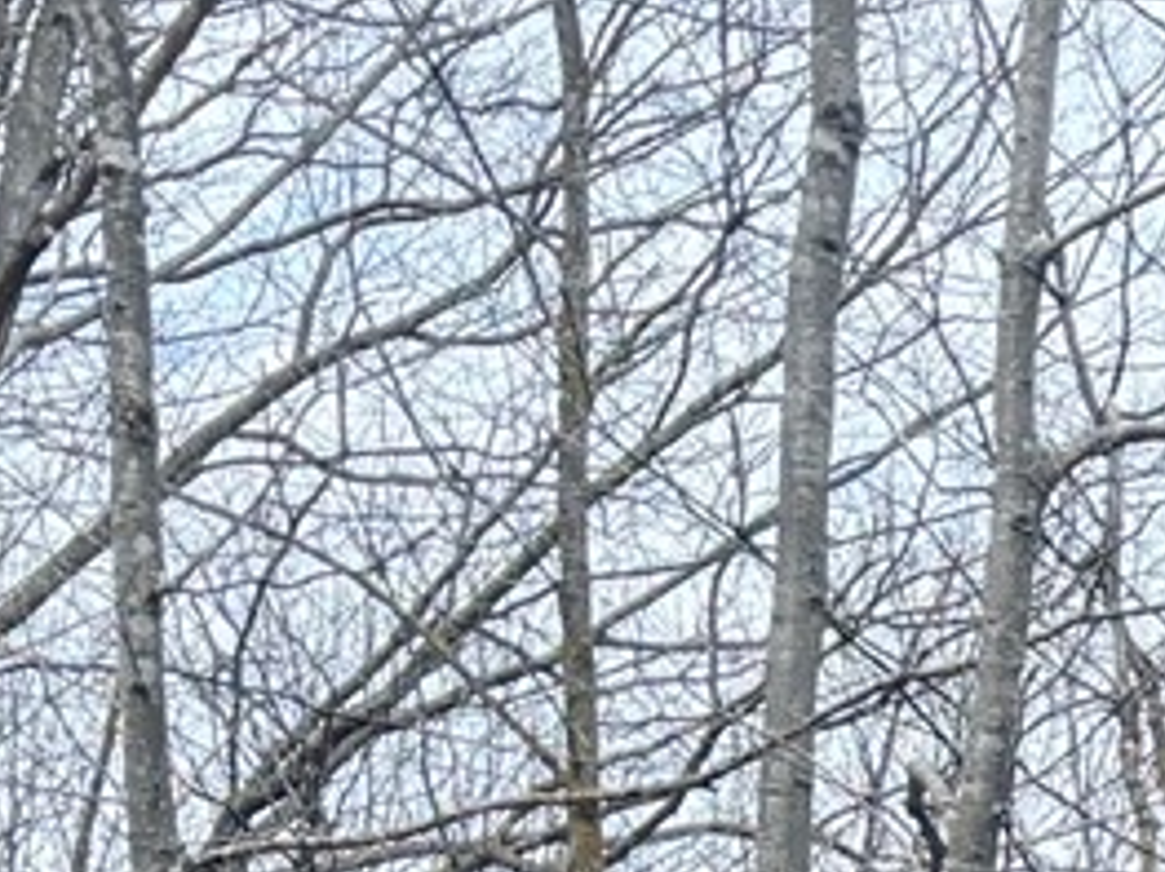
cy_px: 2377
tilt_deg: +3.7
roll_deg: -1.0
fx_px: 6291
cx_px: 2277
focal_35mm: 187
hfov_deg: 9.9
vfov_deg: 7.2
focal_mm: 6.76
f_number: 1.78
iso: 100
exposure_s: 1/898
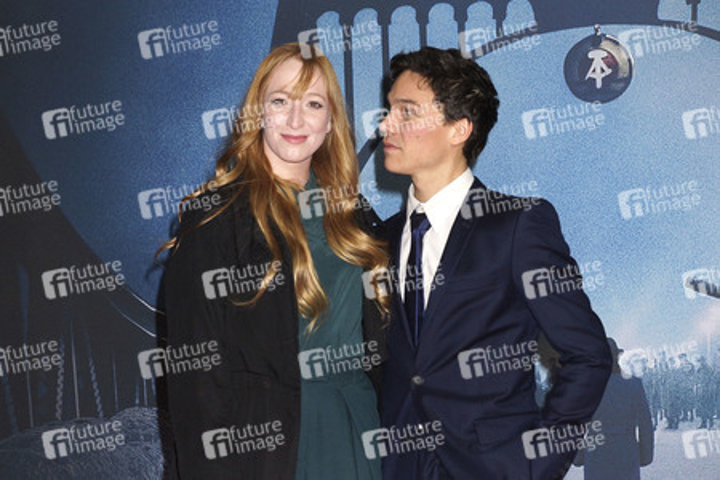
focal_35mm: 105
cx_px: 360
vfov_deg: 13.0
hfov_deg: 19.5
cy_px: 240
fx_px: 2100
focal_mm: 50
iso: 800
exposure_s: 1/400
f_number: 5.6
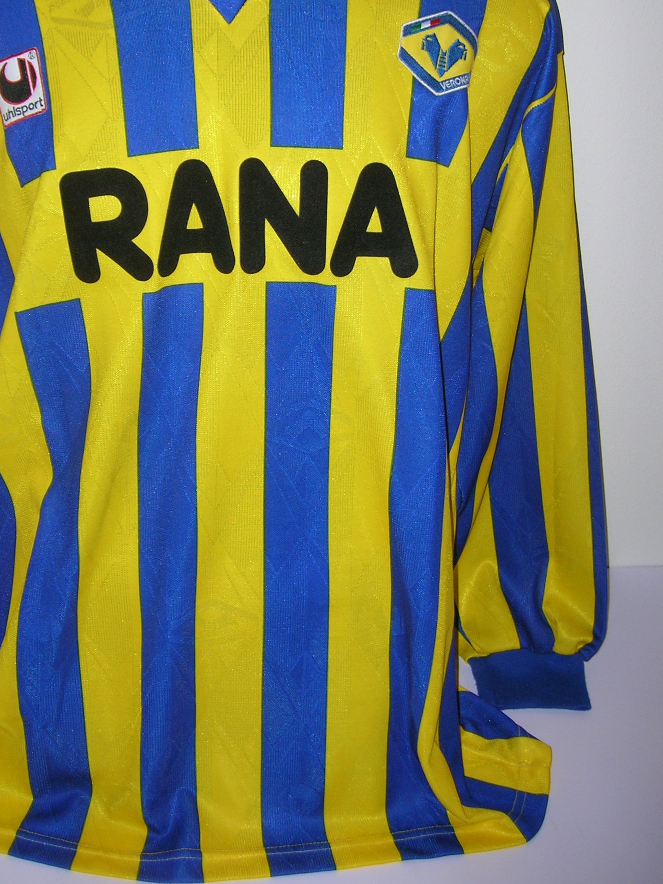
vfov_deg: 40.8
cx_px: 239
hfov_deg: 31.3
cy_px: 299
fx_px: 1175
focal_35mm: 46
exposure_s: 1/60.1
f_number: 2.9
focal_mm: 5.7
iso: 50
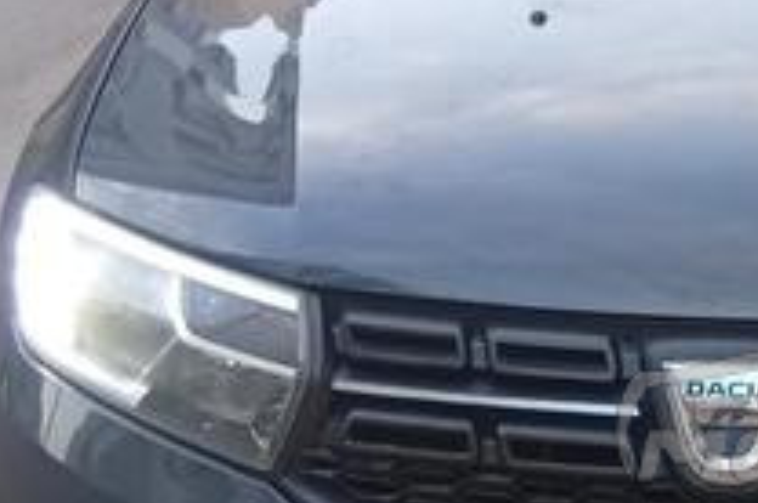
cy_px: 406
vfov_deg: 11.2
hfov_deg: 16.2
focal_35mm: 121
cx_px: 937
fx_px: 2544
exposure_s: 1/50
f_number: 1.8
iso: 114
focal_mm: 3.84
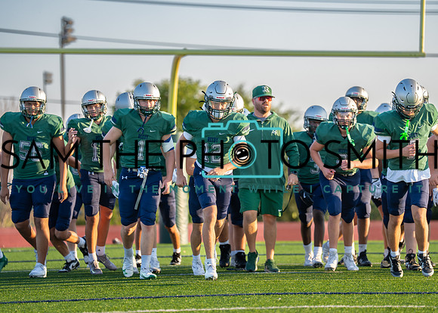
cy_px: 156
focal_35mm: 169
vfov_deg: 8.5
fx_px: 2105
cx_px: 233
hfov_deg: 11.9
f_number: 2.8
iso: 125
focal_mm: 155
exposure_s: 1/500
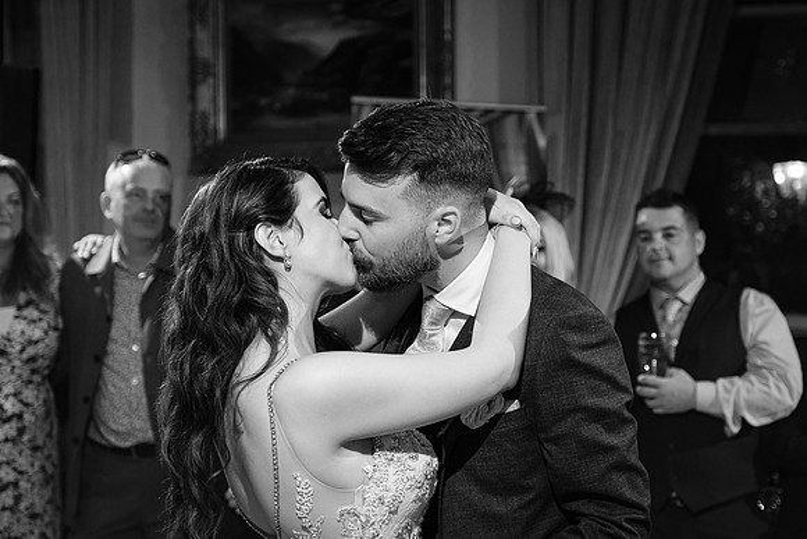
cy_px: 270
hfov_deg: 32.3
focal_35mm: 62
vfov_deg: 21.9
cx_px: 419
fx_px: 1392
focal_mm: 38.8
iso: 640
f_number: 2.8
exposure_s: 1/125
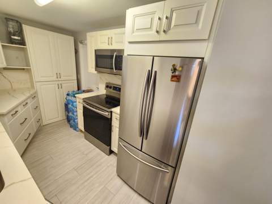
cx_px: 136
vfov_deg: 89.8
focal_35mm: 13
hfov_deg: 106.2
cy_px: 102
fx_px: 102
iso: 250
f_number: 2.2
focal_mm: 2.2
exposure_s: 1/60
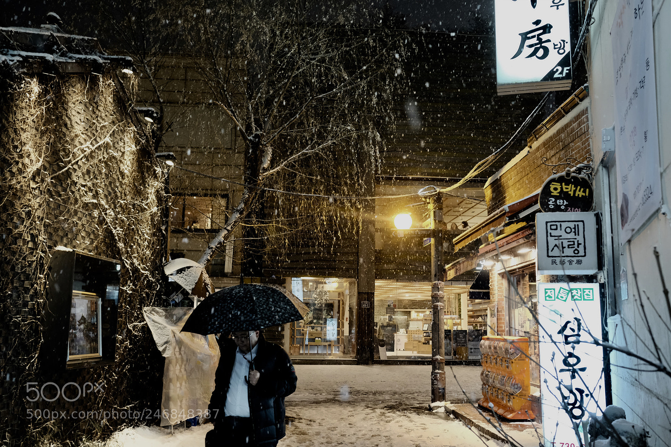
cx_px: 336
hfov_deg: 54.4
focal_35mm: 35
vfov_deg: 37.8
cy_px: 224
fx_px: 652
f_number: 4
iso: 3200
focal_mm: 23
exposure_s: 1/80
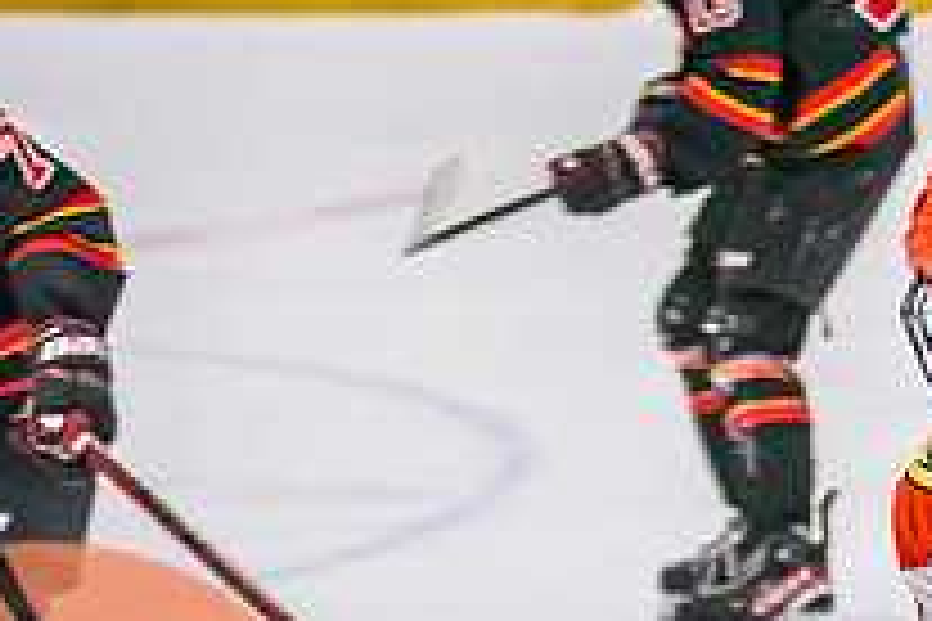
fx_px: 9759
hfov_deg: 5.4
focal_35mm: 377
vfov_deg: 3.6
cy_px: 785
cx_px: 1461
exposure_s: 1/640
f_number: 2.8
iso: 640
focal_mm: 100
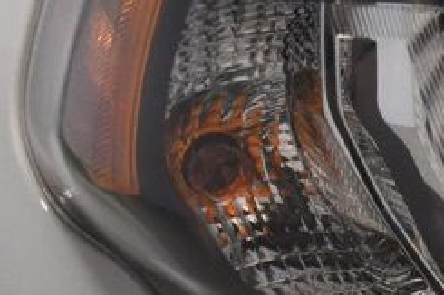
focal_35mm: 201
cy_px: 150
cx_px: 837
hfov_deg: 9.7
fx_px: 2477
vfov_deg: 6.8
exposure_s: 1/125
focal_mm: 32
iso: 1100
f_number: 4
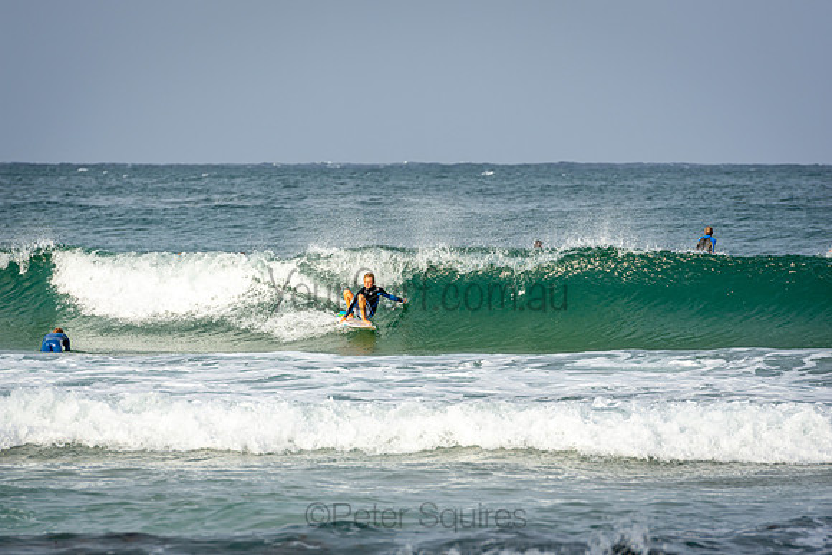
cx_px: 416
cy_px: 278
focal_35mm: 300
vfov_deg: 4.6
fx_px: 6935
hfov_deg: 6.9
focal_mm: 200
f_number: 5
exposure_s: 1/1600
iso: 200
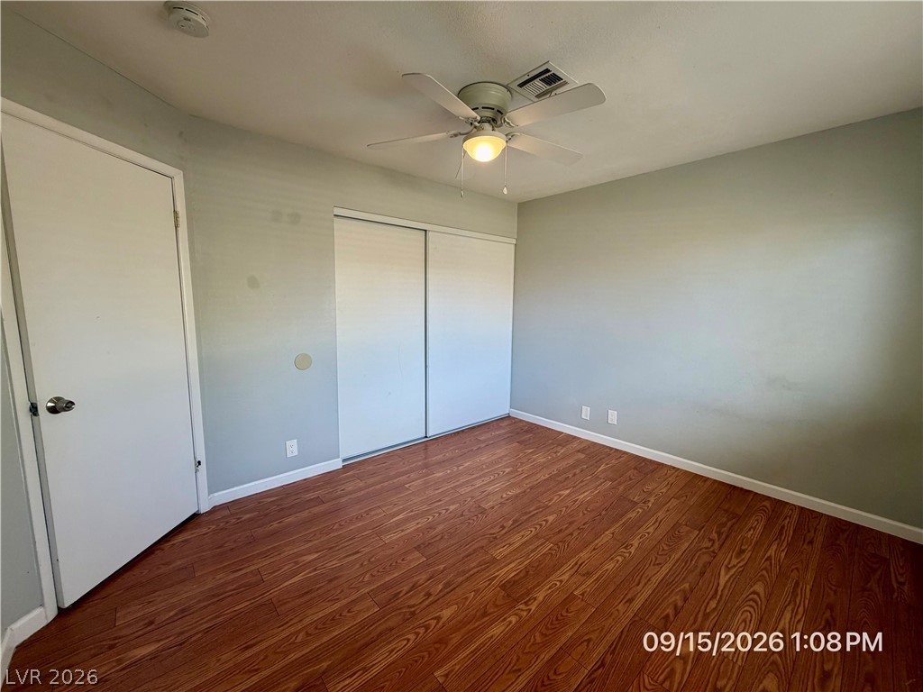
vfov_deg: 85.7
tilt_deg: -6.3
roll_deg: -0.5
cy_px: 346
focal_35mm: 14
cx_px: 462
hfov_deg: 102.1
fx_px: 373
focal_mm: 2.22
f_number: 2.2
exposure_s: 1/120
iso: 160
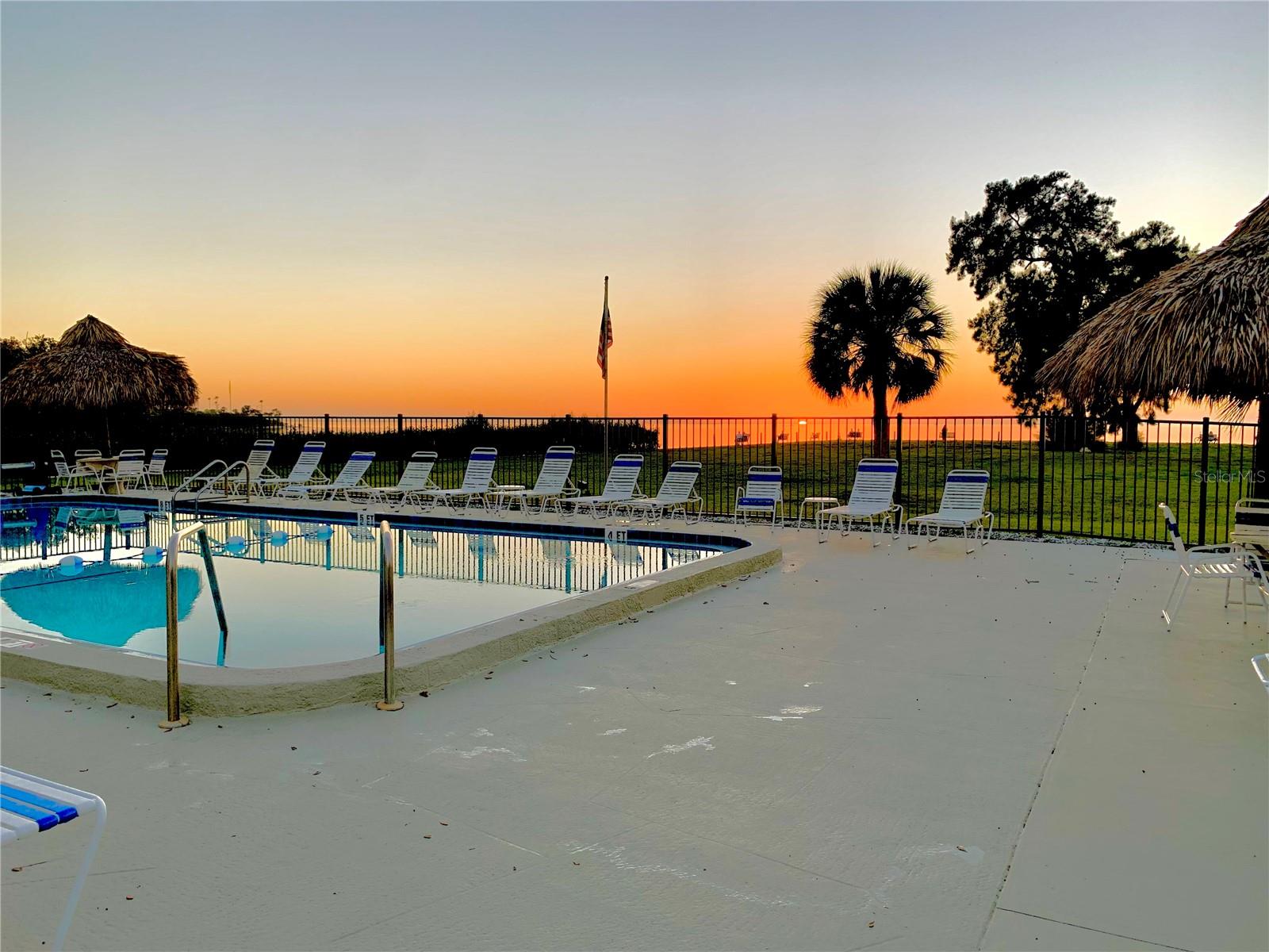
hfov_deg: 67.3
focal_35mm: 26
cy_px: 476
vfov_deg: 53.1
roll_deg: -0.1
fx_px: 953
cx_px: 634
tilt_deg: -3.8
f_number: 1.8
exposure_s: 1/356
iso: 25
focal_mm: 4.25
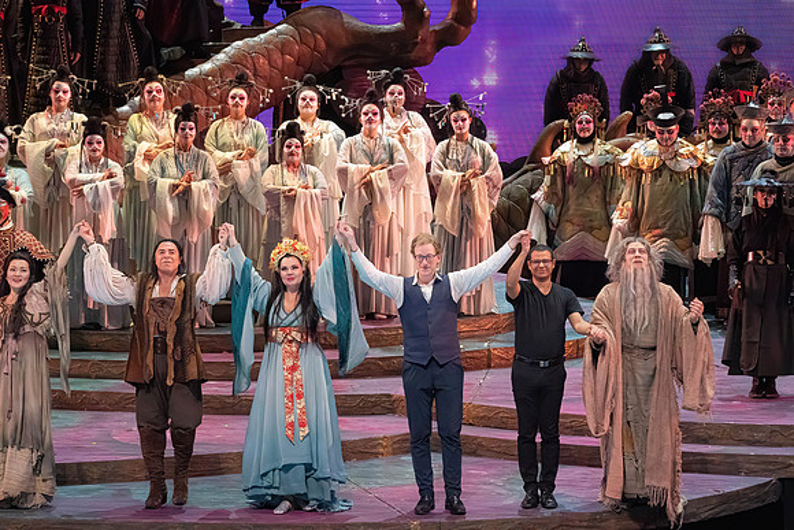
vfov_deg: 7.9
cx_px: 397
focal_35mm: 174
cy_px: 265
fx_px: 3838
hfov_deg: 11.8
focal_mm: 174
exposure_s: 1/1000
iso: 20000
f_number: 10
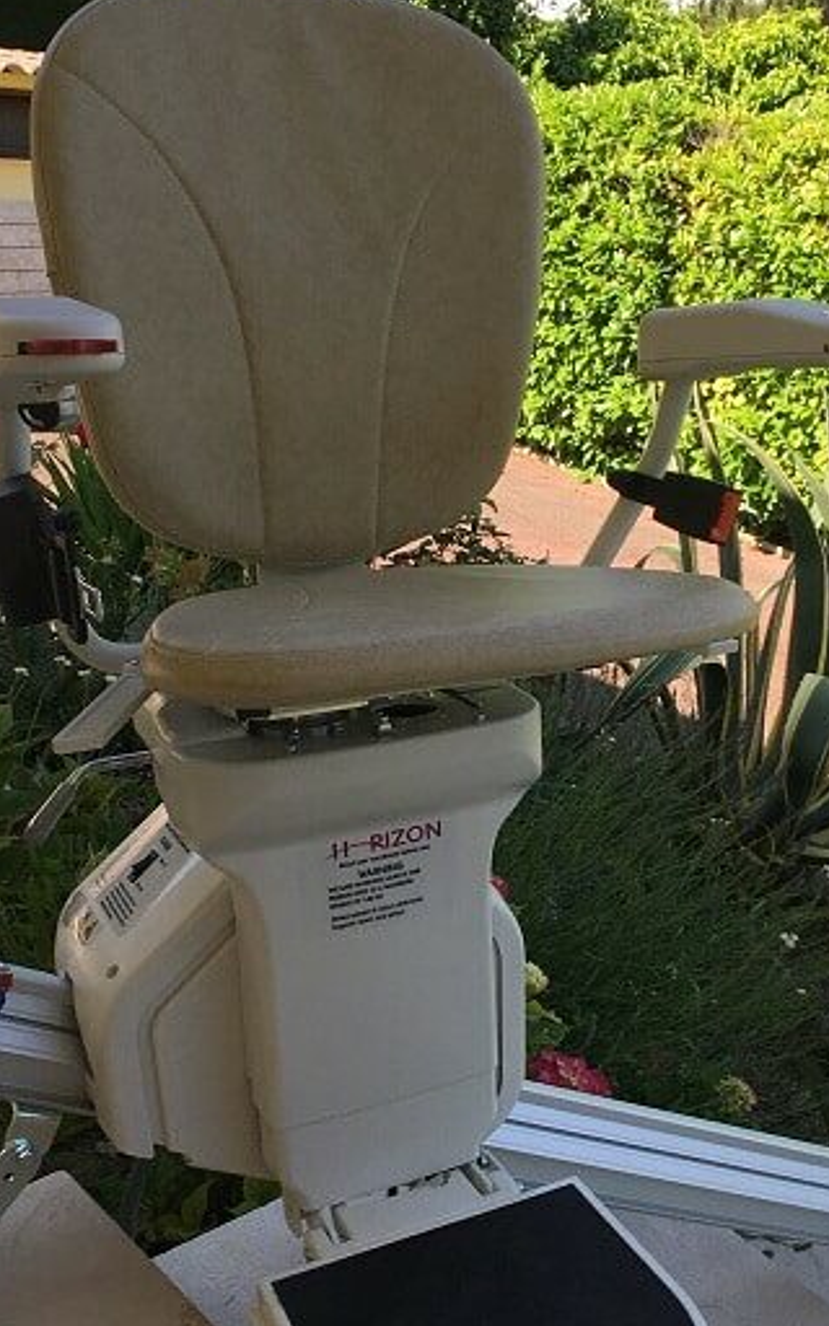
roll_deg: -0.3
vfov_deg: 35.7
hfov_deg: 22.7
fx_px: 2060
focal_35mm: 57
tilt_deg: -14.1
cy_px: 616
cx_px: 440
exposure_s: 1/503
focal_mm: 4.15
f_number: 2.2
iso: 25
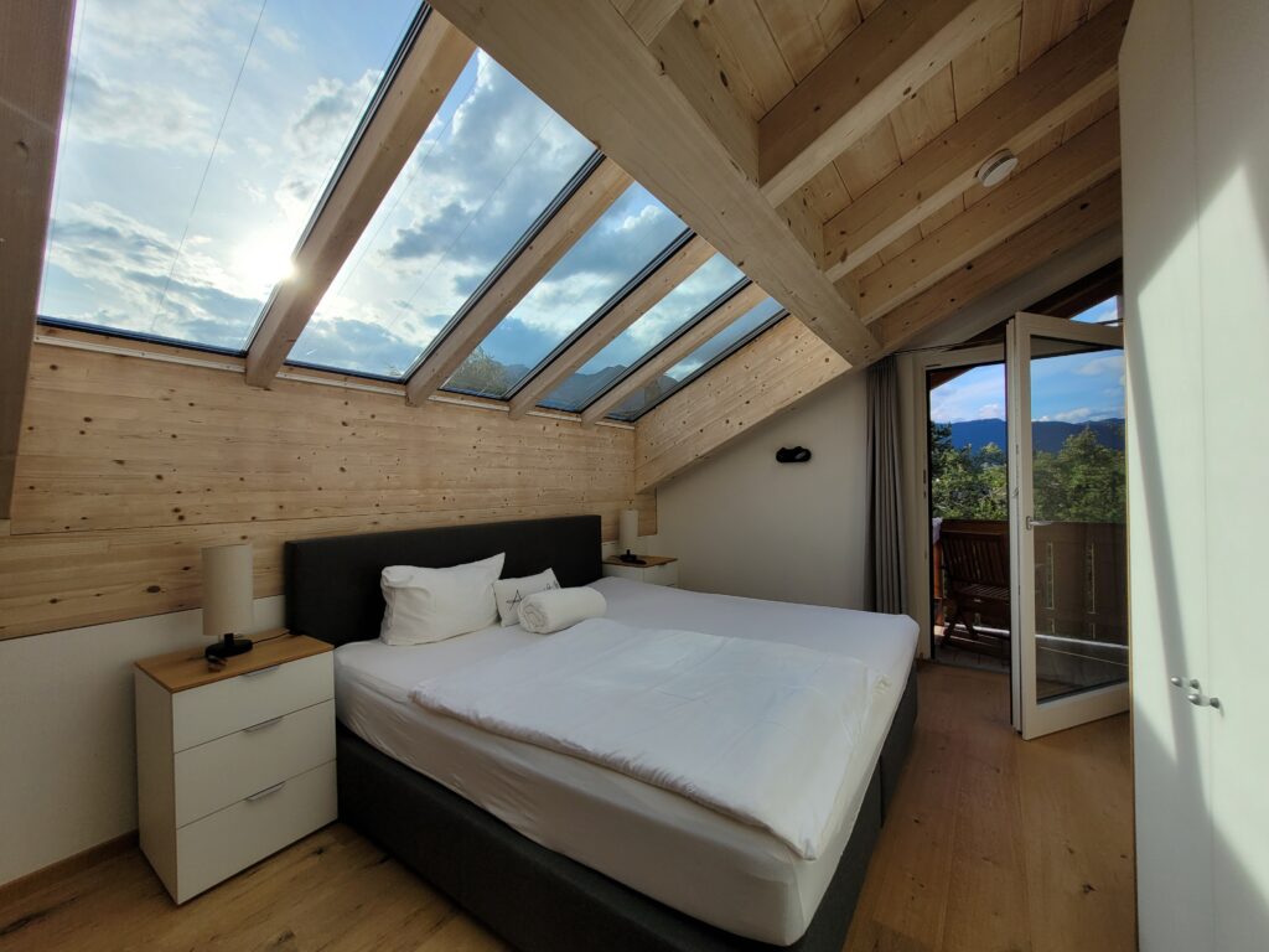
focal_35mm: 13
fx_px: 477
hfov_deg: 106.2
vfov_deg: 89.9
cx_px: 634
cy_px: 476
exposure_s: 1/836
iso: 40
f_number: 2.2
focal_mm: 1.74
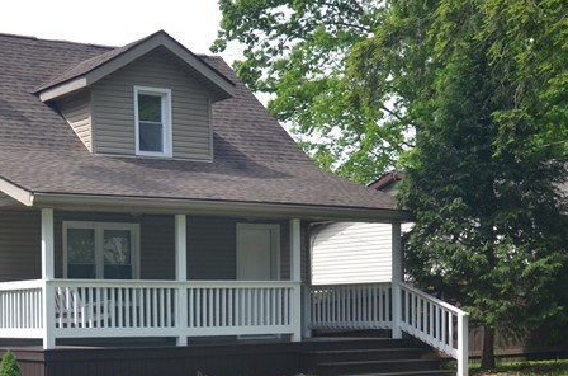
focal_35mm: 73
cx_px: 44
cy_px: 317
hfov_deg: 26.7
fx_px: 1149
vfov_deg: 18.3
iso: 200
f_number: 8
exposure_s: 1/250
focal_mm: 20
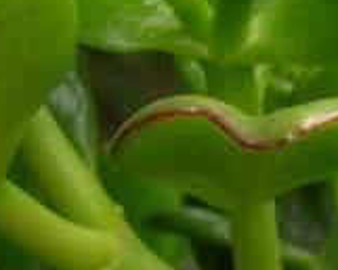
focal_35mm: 161
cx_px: 607
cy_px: 403
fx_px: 1612
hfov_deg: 11.2
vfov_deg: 9.3
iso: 100
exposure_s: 1/142
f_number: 2.8
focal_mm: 8
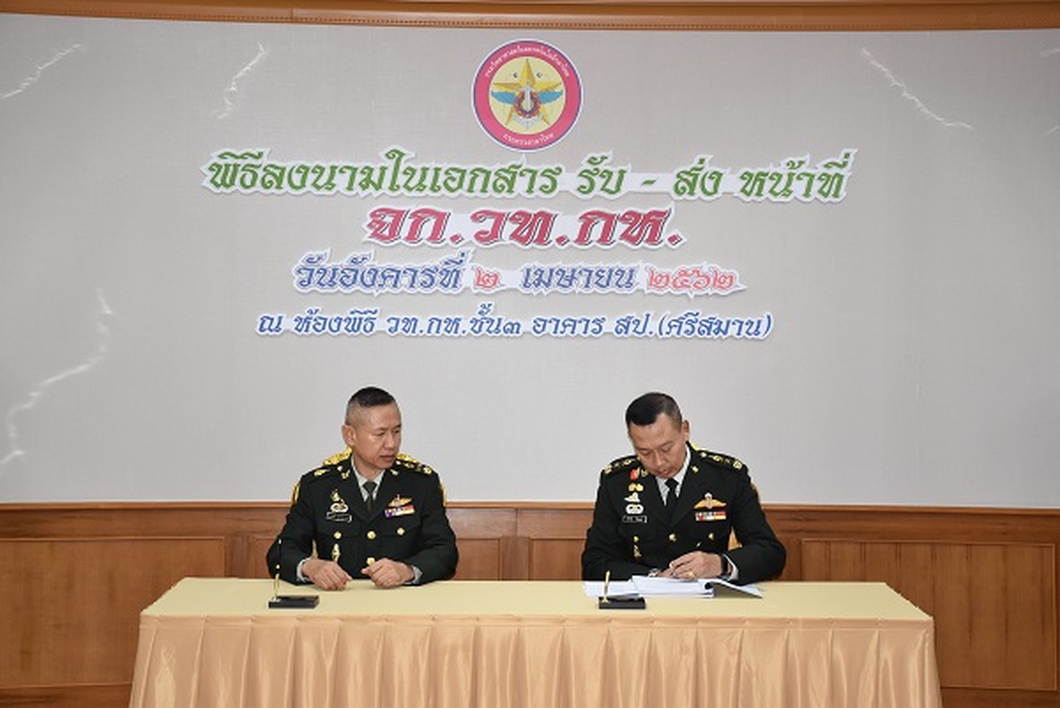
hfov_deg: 35.0
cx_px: 530
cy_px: 354
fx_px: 1679
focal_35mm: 57
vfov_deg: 23.8
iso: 800
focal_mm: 38
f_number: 5
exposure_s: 1/100
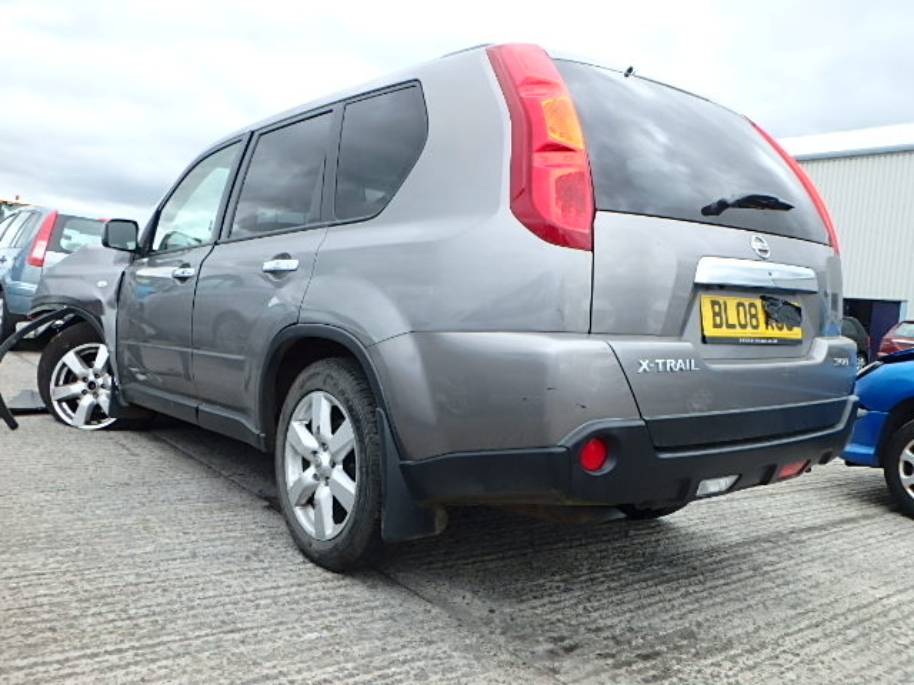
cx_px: 457
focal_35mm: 29
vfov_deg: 48.2
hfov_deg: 61.7
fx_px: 766
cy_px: 342
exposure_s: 1/160
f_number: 4.6
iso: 125
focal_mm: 5.2
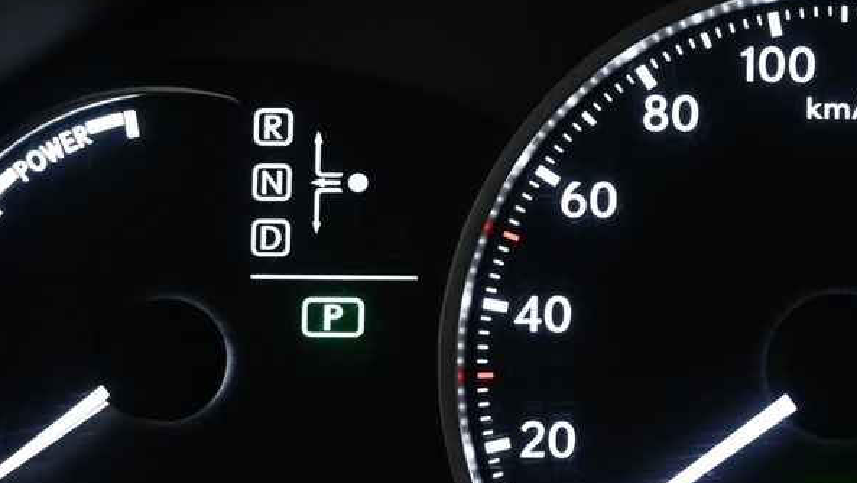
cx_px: 819
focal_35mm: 84
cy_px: 279
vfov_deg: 14.5
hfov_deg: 24.4
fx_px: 1903
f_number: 3.8
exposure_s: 1/100
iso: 3200
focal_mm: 19.5
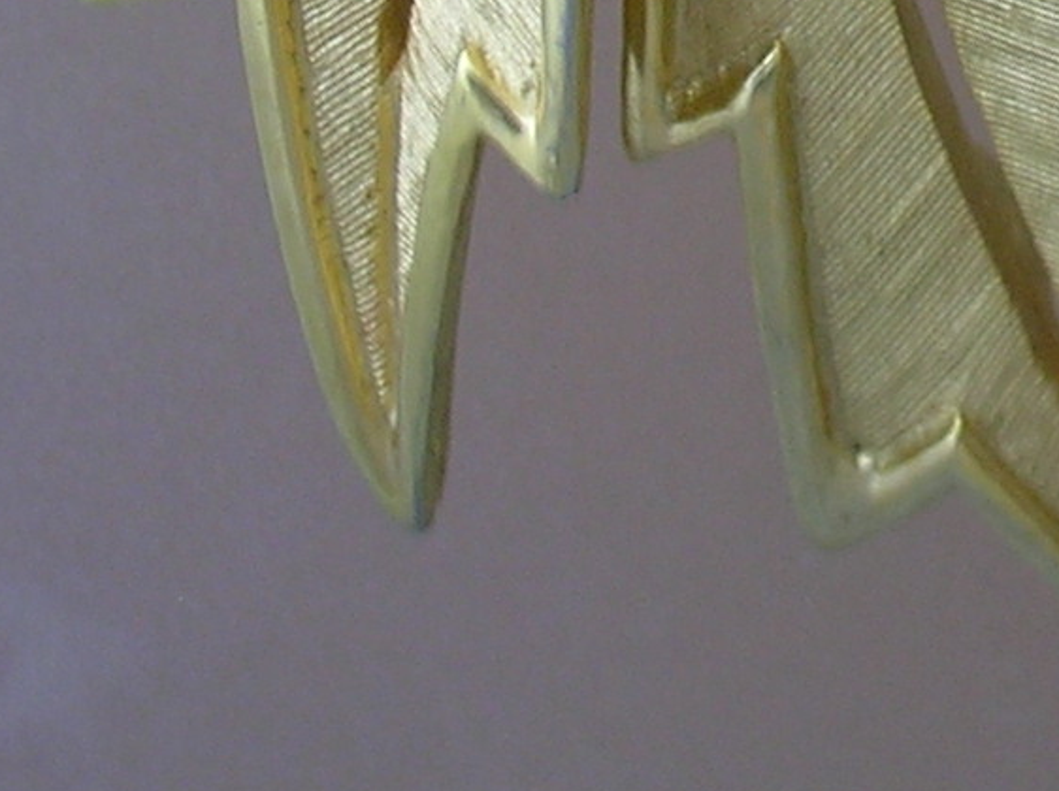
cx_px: 1259
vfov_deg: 6.6
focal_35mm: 220
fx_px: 6722
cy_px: -495
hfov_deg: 8.9
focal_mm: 9
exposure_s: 1/5.6
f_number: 3.4
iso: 50
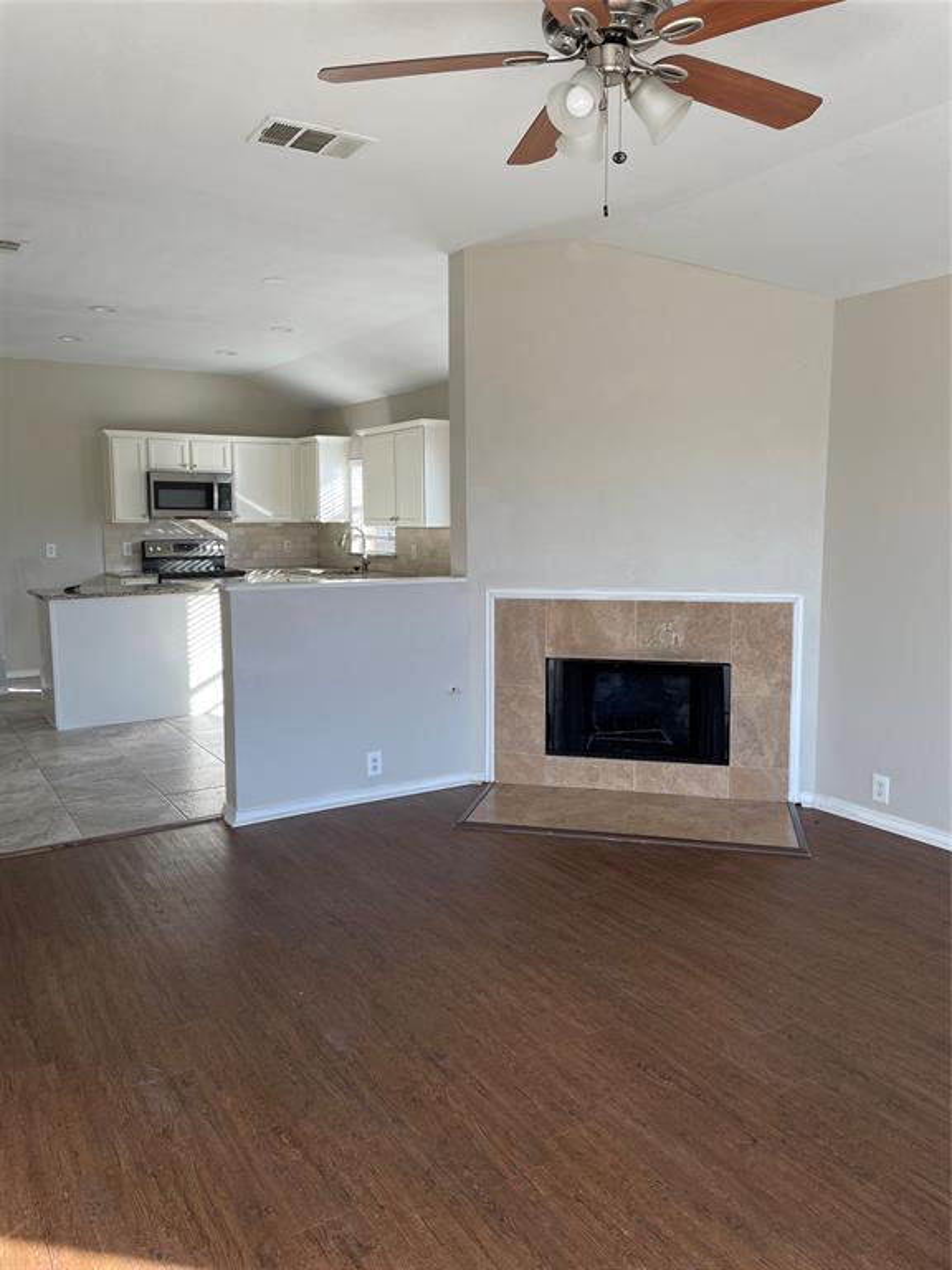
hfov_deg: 53.1
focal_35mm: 26
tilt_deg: -6.2
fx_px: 953
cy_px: 635
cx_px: 476
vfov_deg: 67.3
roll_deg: +0.9
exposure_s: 1/152
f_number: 1.6
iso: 32
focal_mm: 4.2
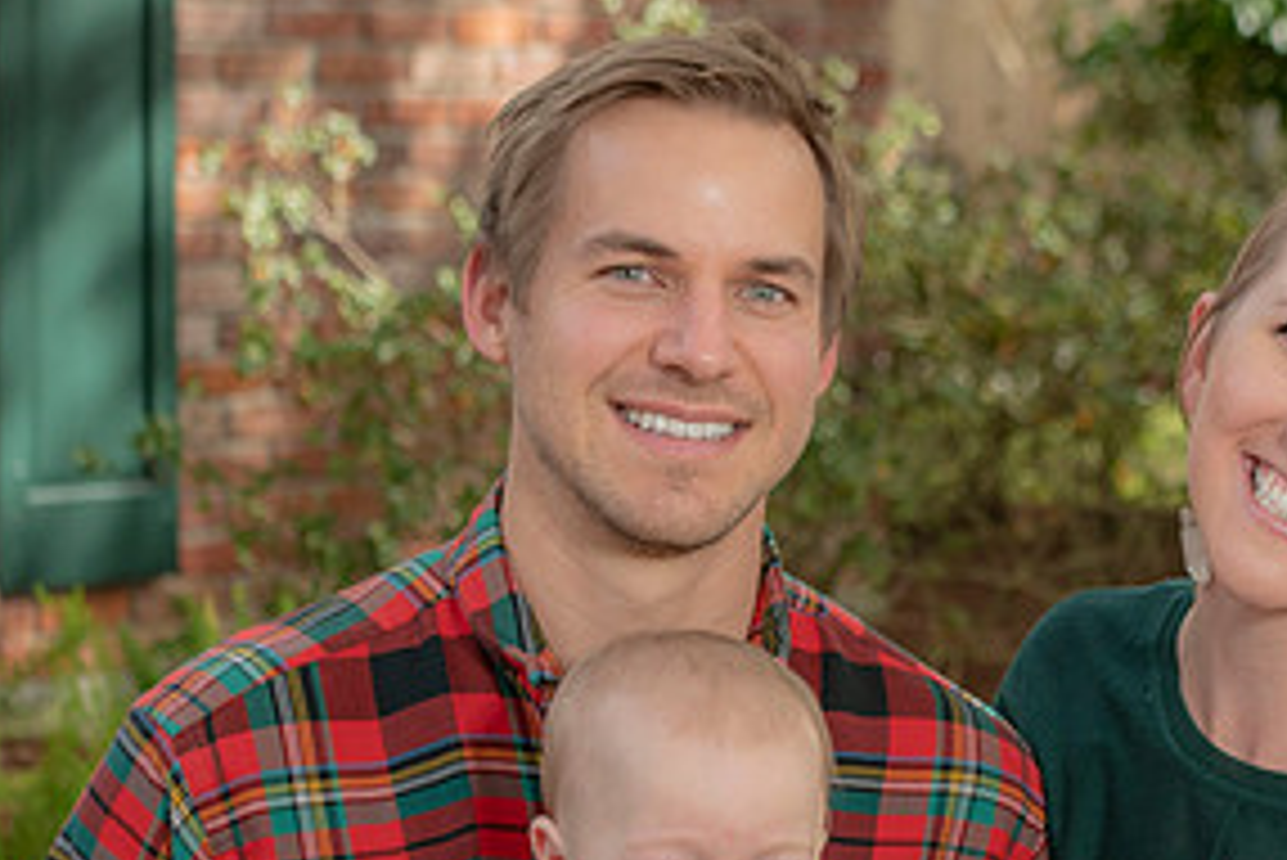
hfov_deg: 14.4
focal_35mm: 142
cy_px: 862
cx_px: 886
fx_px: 5079
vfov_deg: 9.6
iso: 320
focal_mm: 70
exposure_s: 1/200
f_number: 5.6
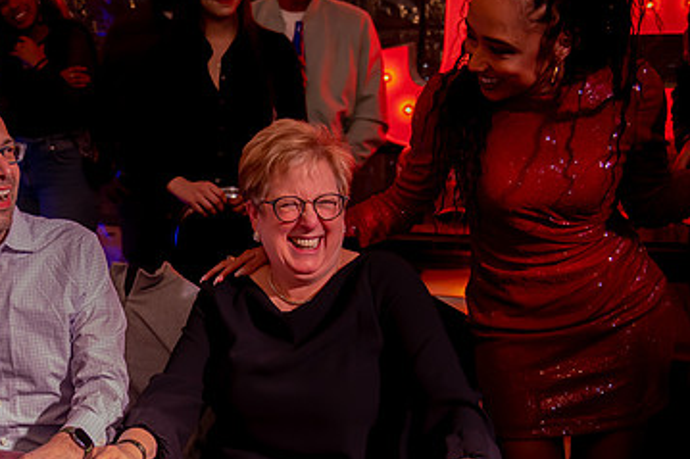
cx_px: 50
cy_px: 306
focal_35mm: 62
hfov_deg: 30.7
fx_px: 1188
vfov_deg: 21.8
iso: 3200
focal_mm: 32
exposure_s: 1/200
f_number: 2.8
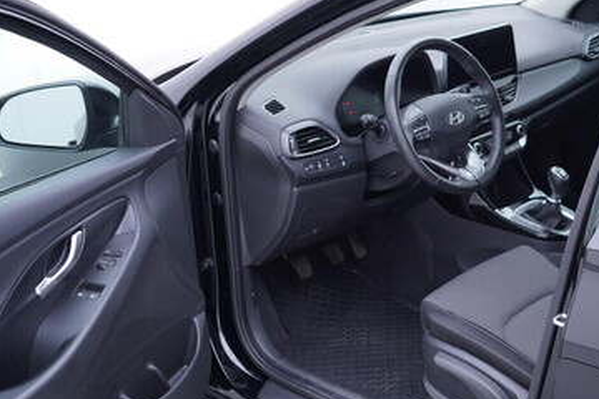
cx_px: 428
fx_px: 915
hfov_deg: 35.7
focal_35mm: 55
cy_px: 220
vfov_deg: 24.6
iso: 160
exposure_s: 1/40
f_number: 2.8
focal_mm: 24
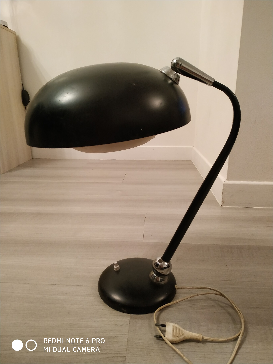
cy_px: 182
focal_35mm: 24
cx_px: 136
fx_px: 252
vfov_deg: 71.6
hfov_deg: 56.8
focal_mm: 3.94
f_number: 1.9
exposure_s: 1/20
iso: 640
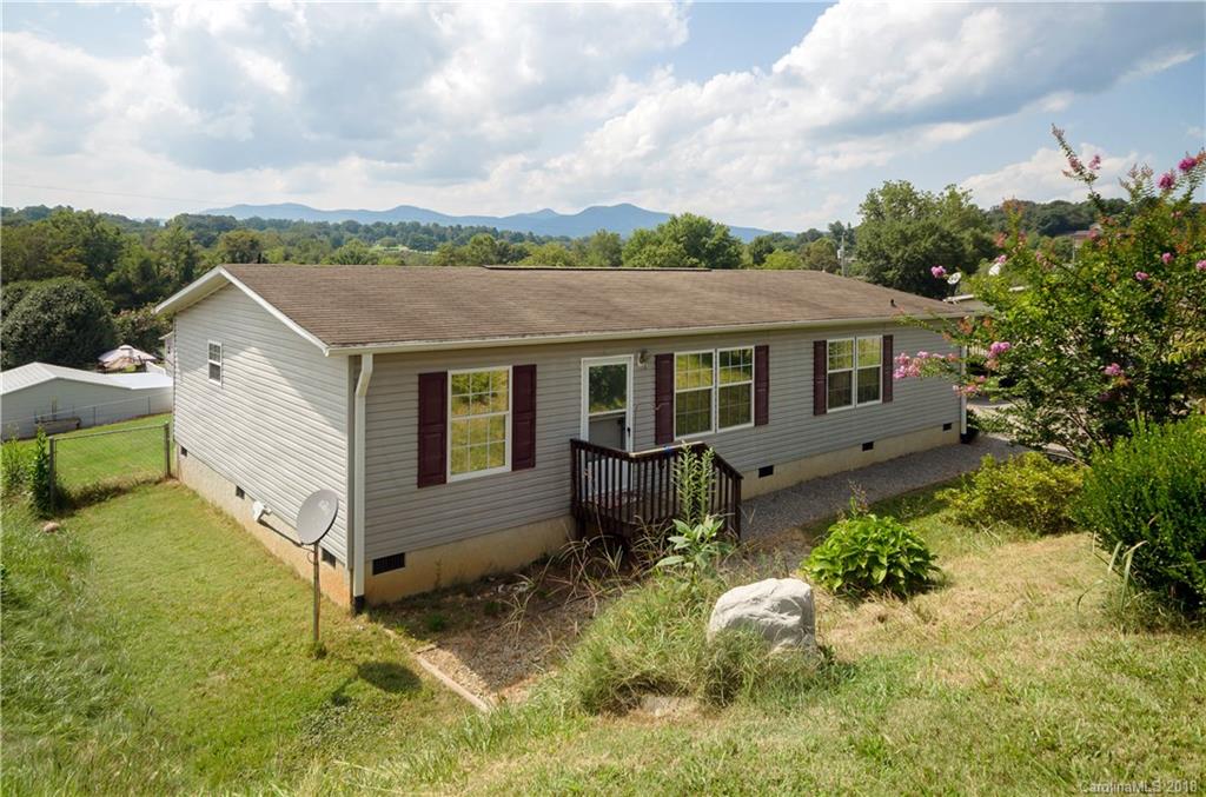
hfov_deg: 81.4
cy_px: 398
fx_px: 702
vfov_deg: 59.2
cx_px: 603
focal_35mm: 21
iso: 250
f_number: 7.1
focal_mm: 14
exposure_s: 1/1000
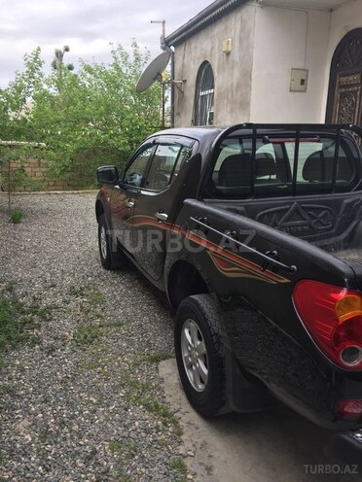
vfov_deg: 61.7
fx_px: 404
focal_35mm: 29
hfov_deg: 48.2
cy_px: 241
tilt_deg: -15.1
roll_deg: -1.3
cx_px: 181
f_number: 2.2
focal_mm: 4.15
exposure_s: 1/319
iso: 32
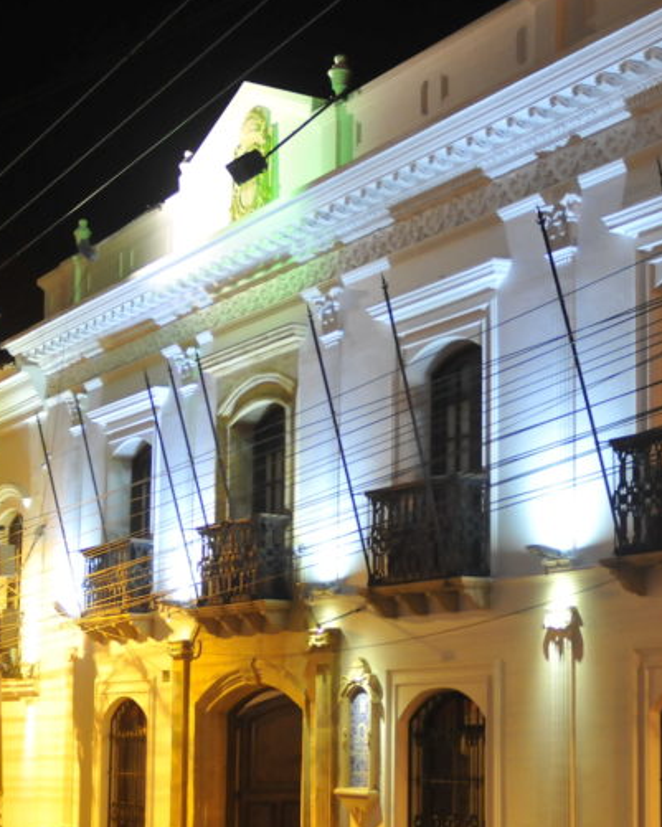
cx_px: 530
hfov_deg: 21.9
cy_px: 510
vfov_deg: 27.4
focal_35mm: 69
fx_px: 1689
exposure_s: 1/20
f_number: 2.8
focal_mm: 24
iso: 1000
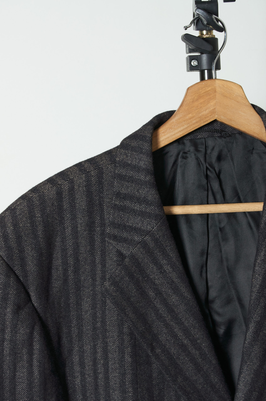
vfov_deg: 24.6
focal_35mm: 82
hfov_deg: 16.5
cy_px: 200
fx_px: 917
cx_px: 133
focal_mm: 55
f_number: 9
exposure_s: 1/100
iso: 200
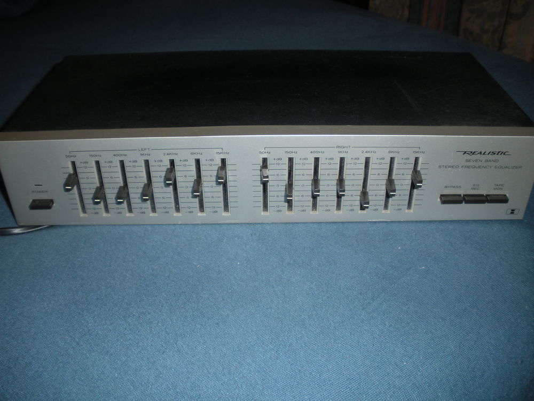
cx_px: 267
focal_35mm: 36
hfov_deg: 51.4
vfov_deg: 39.7
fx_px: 555
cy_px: 200
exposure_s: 1/60
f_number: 3.5
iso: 64
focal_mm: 6.3
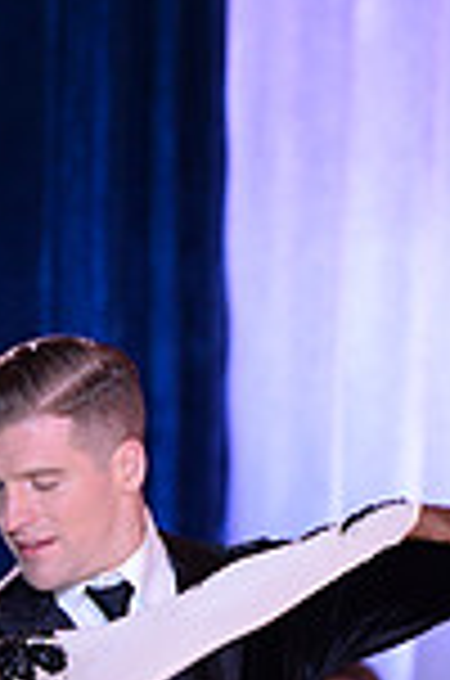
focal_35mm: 537
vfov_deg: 3.8
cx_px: 110
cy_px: 887
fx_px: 10114
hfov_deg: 2.5
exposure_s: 1/250
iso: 2000
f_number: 4.5
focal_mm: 140
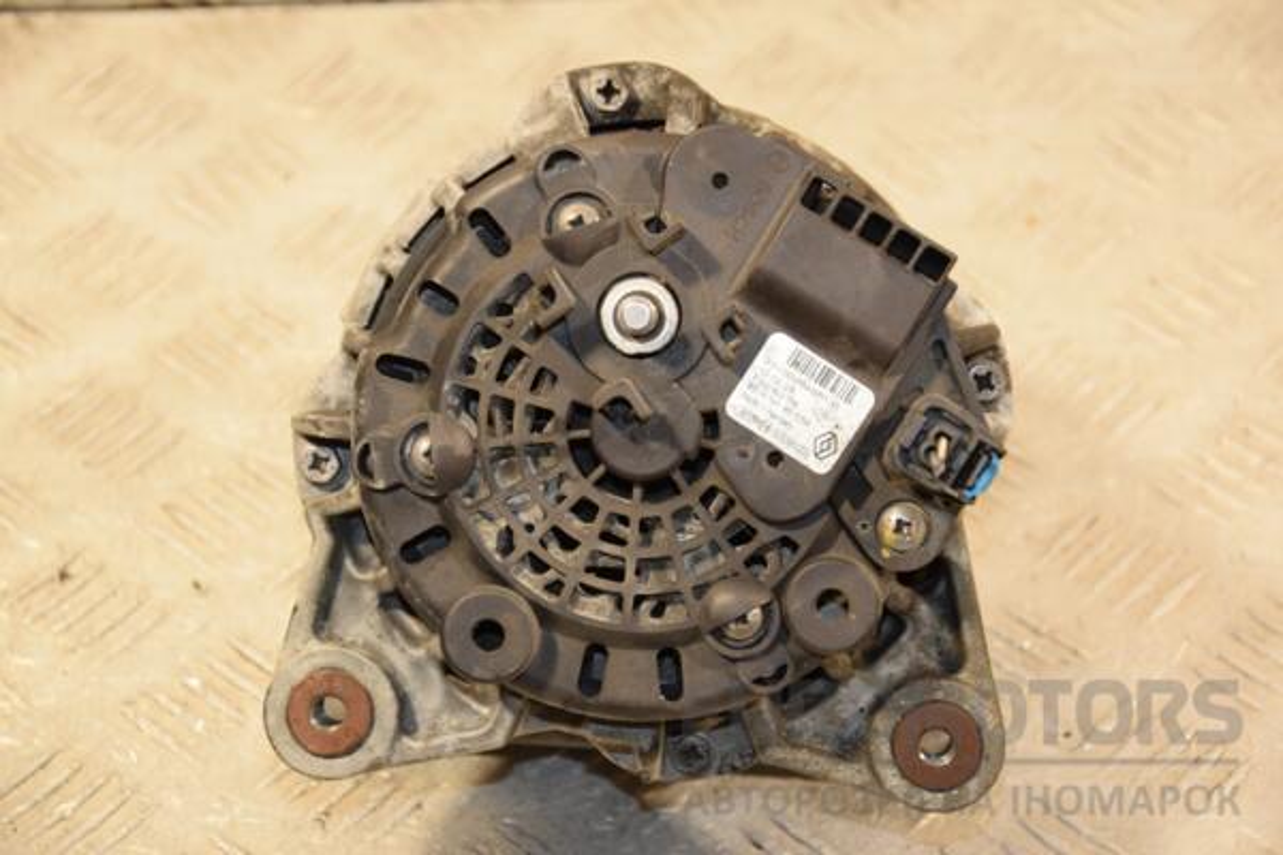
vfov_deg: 13.8
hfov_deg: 20.6
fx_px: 3528
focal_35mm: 99
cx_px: 642
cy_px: 428
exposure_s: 1/125
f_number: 5.3
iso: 800
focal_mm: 66
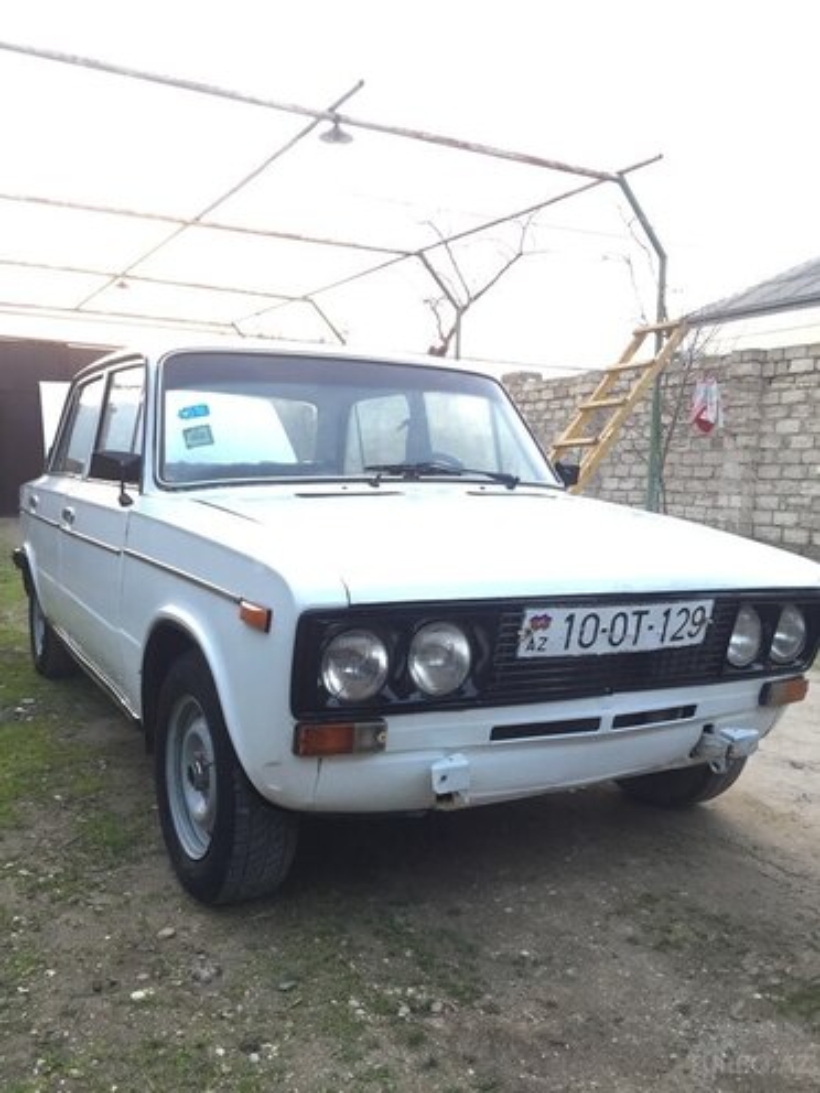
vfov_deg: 61.7
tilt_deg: -5.4
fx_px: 916
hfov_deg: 48.2
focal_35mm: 29
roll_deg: -1.4
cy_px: 546
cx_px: 410
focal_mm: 4.15
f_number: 2.2
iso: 64
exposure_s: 1/33
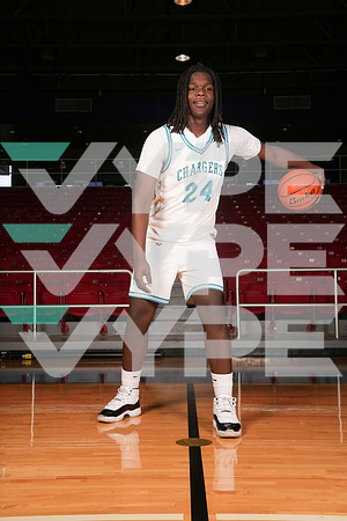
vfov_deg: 45.4
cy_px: 260
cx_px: 174
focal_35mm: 43
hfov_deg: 31.2
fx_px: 622
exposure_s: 1/200
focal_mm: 43
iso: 400
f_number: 8
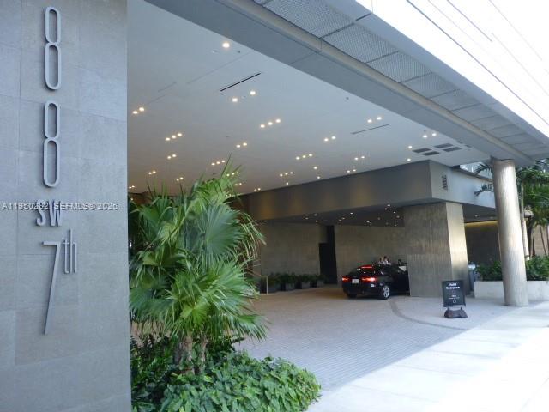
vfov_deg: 51.4
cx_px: 274
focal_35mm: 27
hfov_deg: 65.3
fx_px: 428
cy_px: 206
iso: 160
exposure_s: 1/60
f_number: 3.4
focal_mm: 4.8
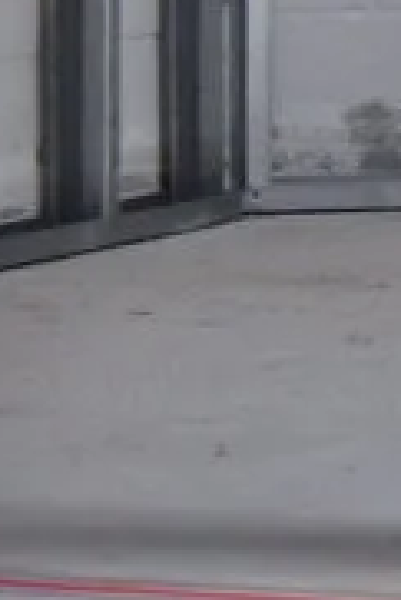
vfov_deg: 2.8
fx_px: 12146
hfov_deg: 1.9
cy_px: -975
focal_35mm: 728
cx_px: 75
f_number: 4
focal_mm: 55
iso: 1400
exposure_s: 1/60
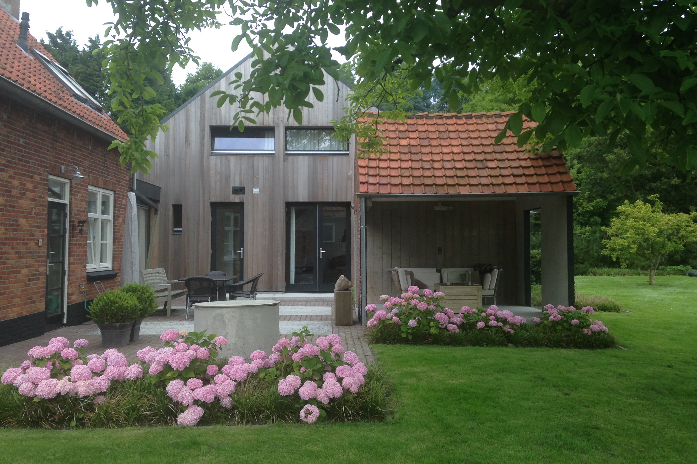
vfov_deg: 35.9
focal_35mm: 37
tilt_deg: +1.1
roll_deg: +1.2
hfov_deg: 51.9
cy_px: 222
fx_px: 716
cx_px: 339
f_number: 2.4
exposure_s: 1/155
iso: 50
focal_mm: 4.12
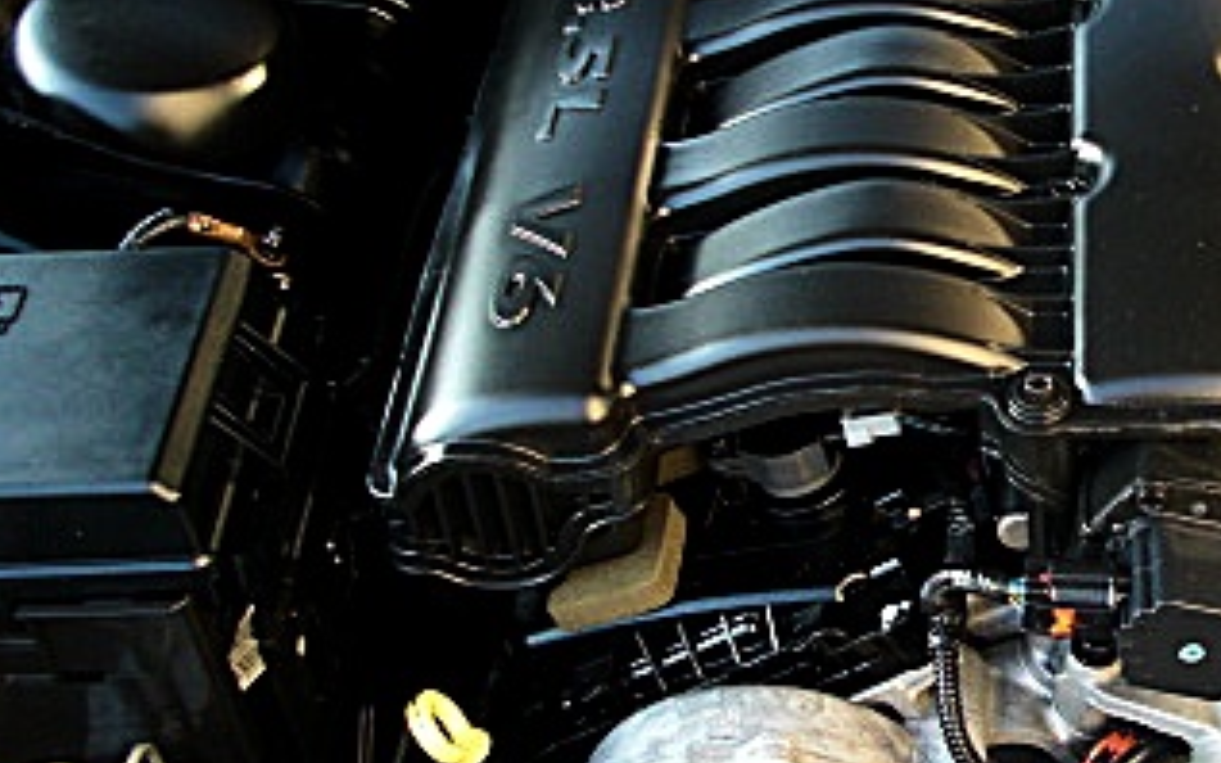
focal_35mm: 77
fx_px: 2562
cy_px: 362
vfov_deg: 16.9
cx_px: 1167
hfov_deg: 25.7
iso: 200
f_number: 2.8
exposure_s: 1/80
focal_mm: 6.3
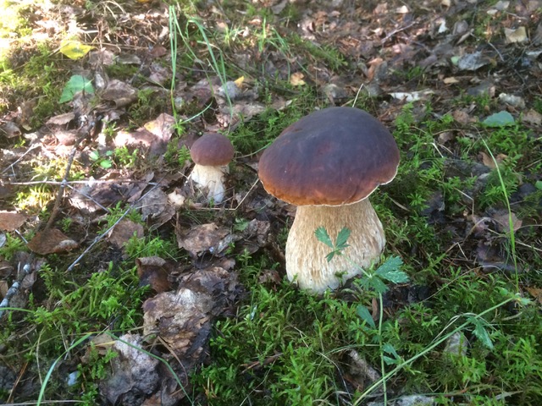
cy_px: 203
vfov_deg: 46.8
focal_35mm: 30
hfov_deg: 60.0
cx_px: 271
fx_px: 470
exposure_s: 1/30
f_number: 2.2
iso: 160
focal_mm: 4.12
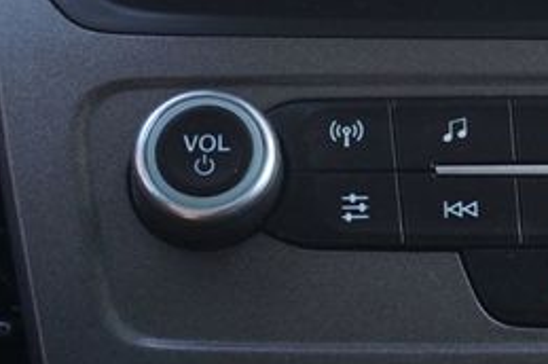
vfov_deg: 10.7
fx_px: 1916
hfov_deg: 16.1
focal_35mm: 126
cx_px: 506
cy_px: -59
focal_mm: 34
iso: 250
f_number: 5
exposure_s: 1/60
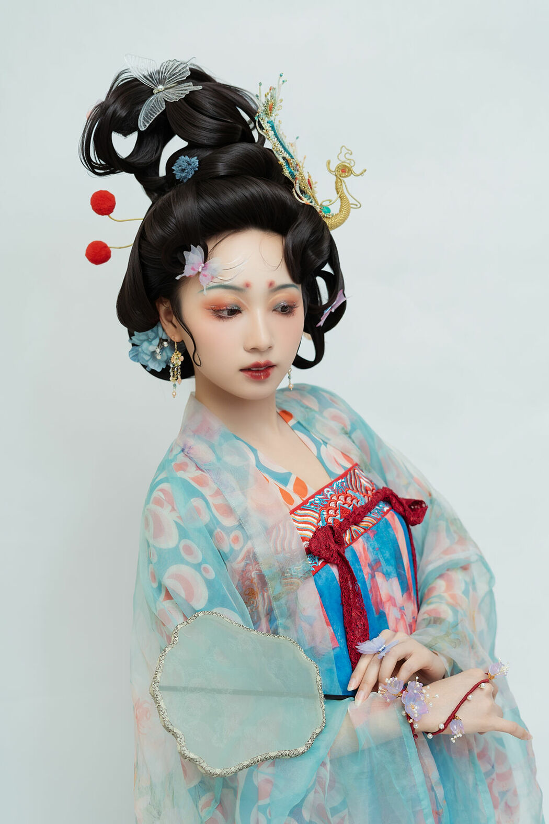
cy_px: 412
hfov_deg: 27.0
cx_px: 274
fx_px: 1144
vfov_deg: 39.6
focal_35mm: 50
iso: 100
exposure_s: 1/125
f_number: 2.8
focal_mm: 50
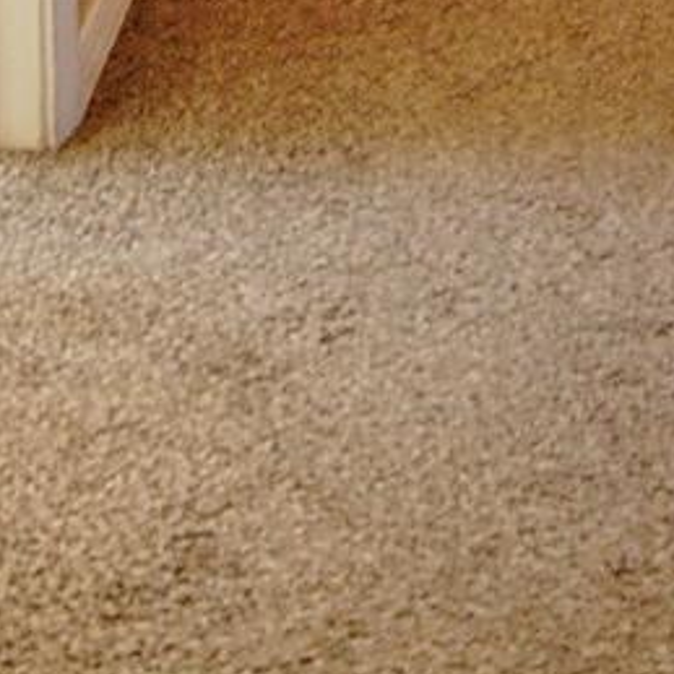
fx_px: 3260
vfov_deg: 10.1
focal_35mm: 148
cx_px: 651
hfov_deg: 11.7
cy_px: -1015
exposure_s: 1/20
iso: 800
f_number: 5.6
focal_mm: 20
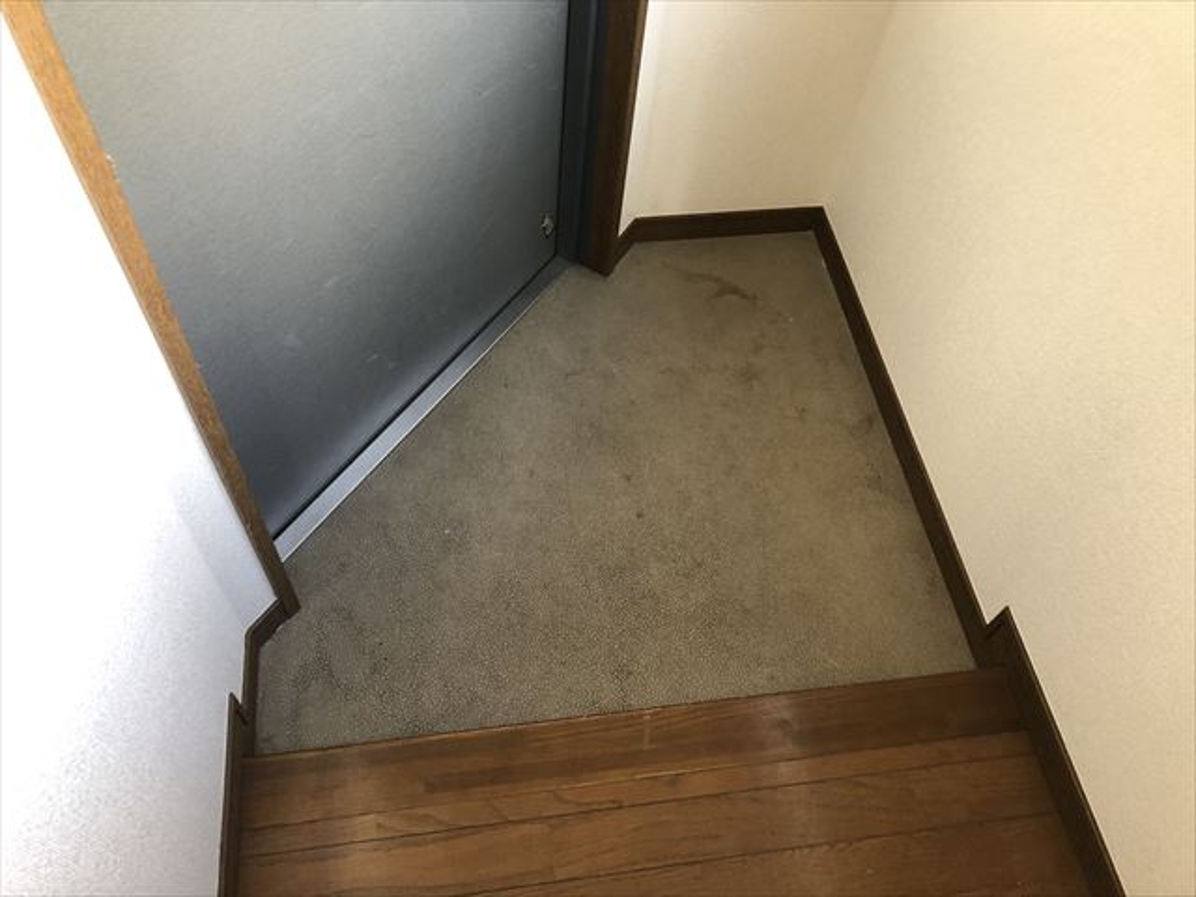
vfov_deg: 49.7
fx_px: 967
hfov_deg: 63.4
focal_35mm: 28
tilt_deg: -55.1
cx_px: 598
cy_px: 448
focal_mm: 3.99
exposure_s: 1/17
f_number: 1.8
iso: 50
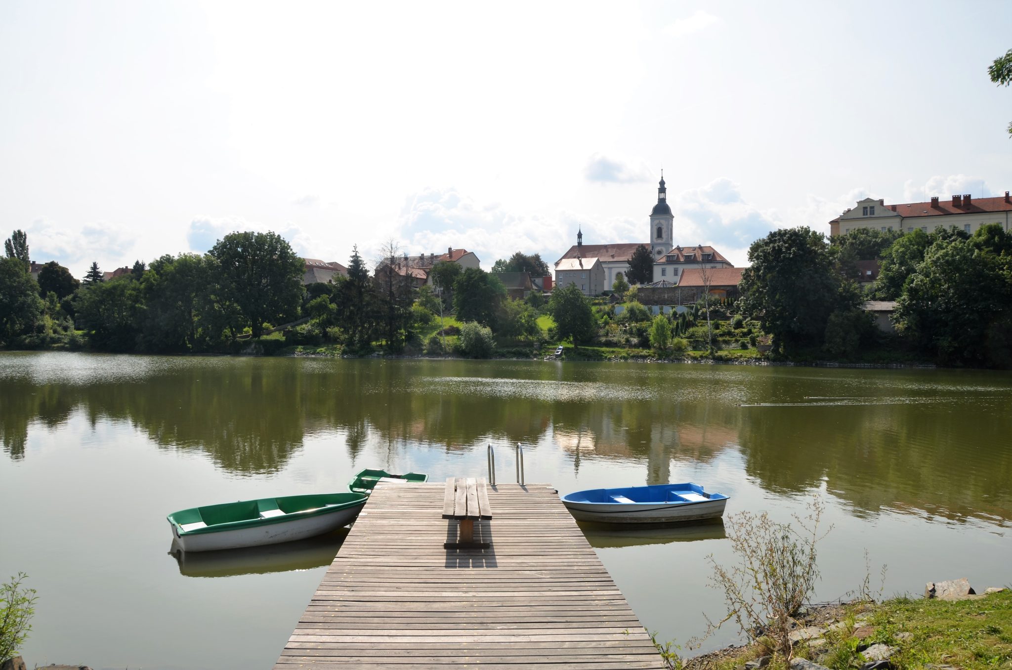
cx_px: 506
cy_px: 335
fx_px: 757
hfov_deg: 67.5
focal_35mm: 27
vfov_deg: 47.7
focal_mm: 18
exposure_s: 1/250
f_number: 8
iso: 100
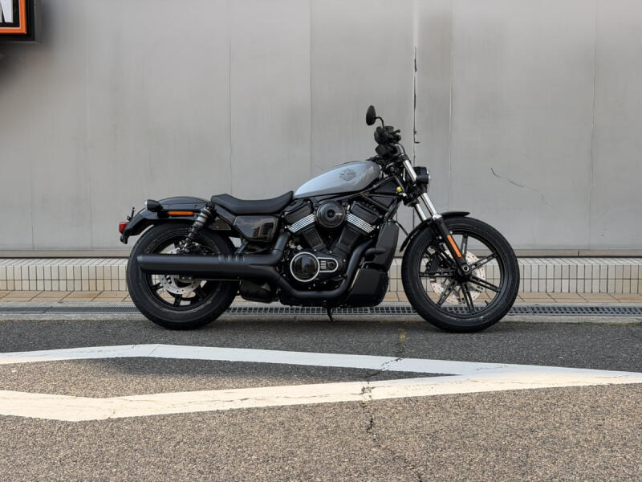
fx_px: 890
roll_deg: +0.7
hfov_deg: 39.7
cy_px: 241
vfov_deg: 30.3
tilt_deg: -4.7
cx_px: 321
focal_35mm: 48
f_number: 1.78
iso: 64
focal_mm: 6.76
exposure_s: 1/1980
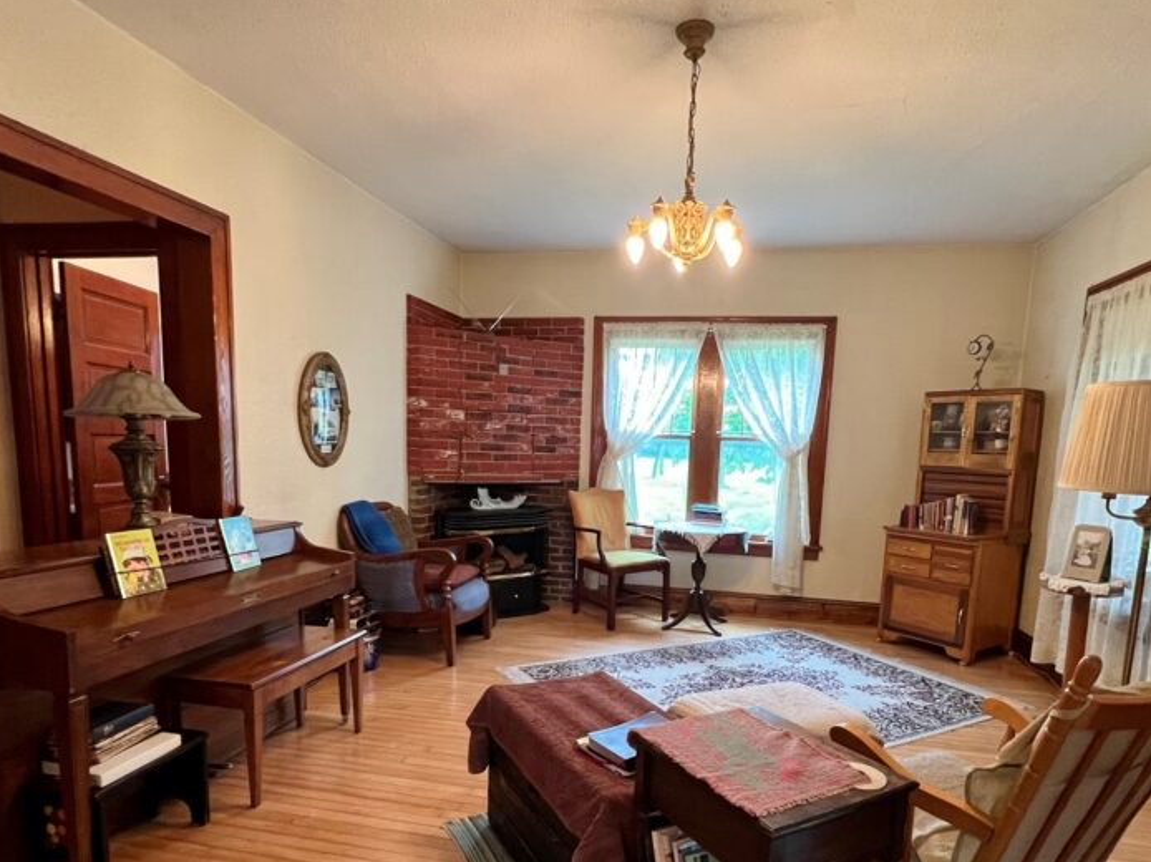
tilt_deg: -8.4
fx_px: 665
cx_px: 606
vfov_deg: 64.8
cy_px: 547
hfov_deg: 81.7
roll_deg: -1.5
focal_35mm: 20
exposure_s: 1/60
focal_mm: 1.57
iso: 400
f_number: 1.8
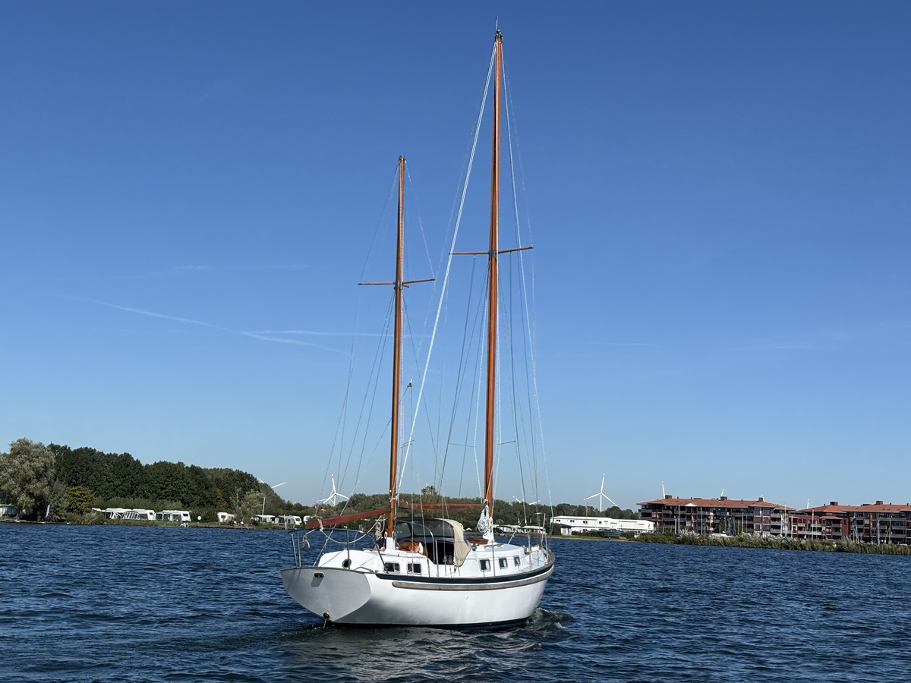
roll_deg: -2.3
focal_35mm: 52
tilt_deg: +7.8
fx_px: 1369
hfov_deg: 36.8
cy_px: 342
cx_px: 456
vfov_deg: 28.0
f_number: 1.6
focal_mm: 5.96
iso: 40
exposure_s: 1/4854
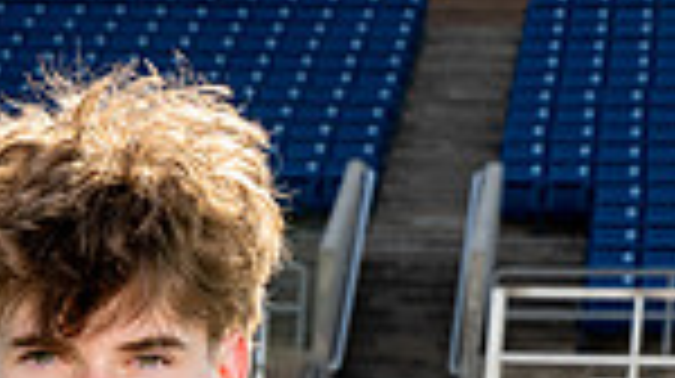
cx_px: 9
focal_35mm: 211
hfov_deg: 10.1
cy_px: 914
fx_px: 3773
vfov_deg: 5.5
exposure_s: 1/250
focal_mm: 67
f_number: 10
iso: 320
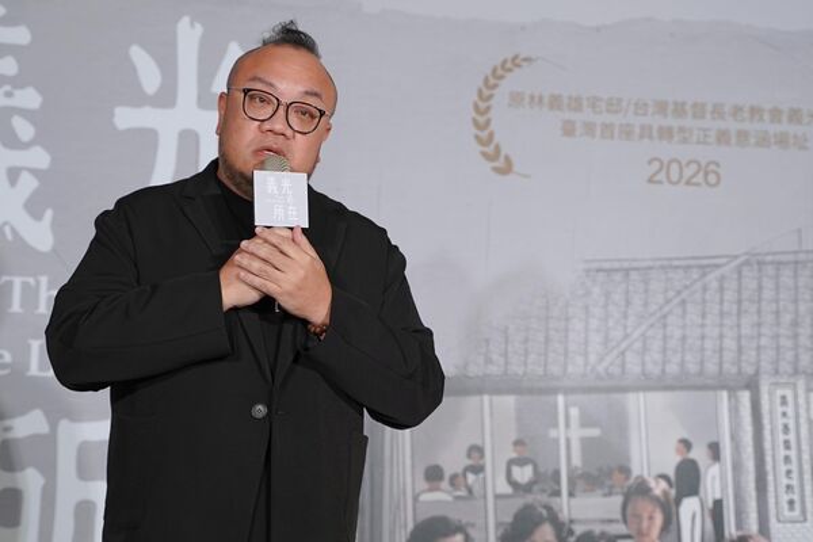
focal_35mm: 97
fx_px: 2190
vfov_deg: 14.1
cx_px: 406
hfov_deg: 21.0
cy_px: 271
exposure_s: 1/160
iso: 800
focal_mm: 65
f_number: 4
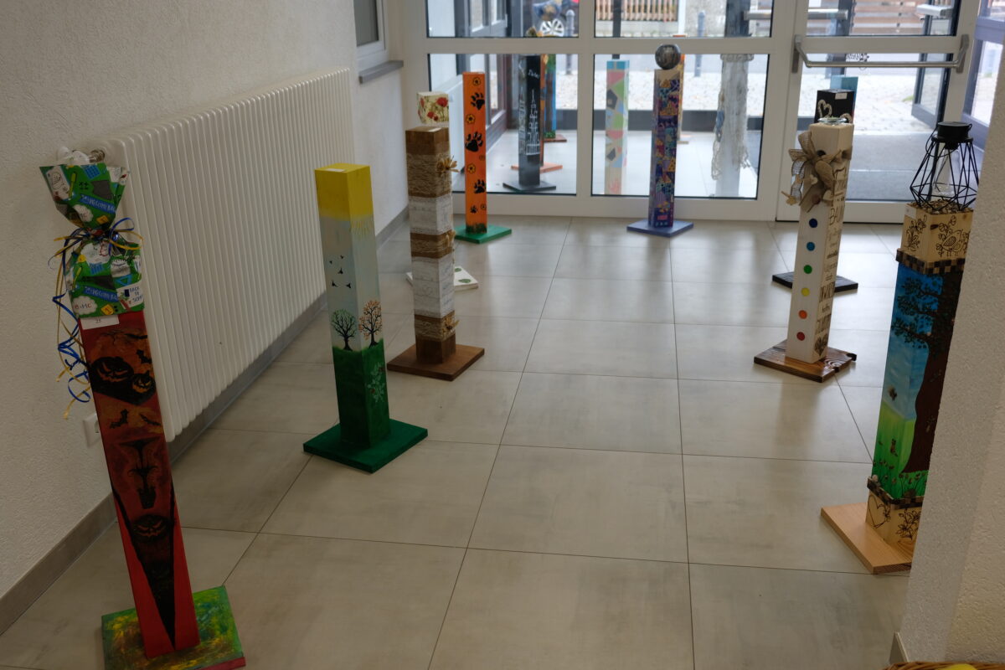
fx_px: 921
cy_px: 335
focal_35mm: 33
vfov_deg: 40.0
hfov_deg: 57.2
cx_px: 502
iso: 200
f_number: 3.2
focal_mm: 22.3
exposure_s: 1/80
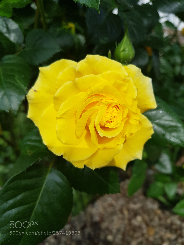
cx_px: 92
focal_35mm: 26
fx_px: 184
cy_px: 122
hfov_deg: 53.1
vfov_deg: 67.3
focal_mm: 4.2
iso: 40
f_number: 1.7
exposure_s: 1/1040
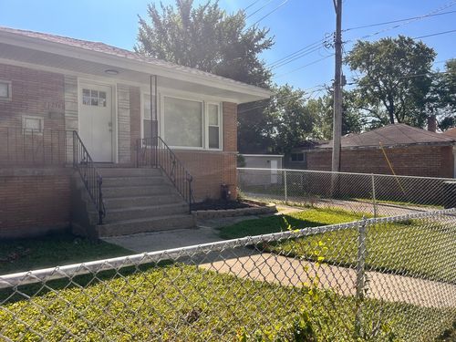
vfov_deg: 53.1
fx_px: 343
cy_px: 171
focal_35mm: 26
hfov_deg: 67.3
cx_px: 228
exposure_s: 1/2841
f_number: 1.5
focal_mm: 5.7
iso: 50
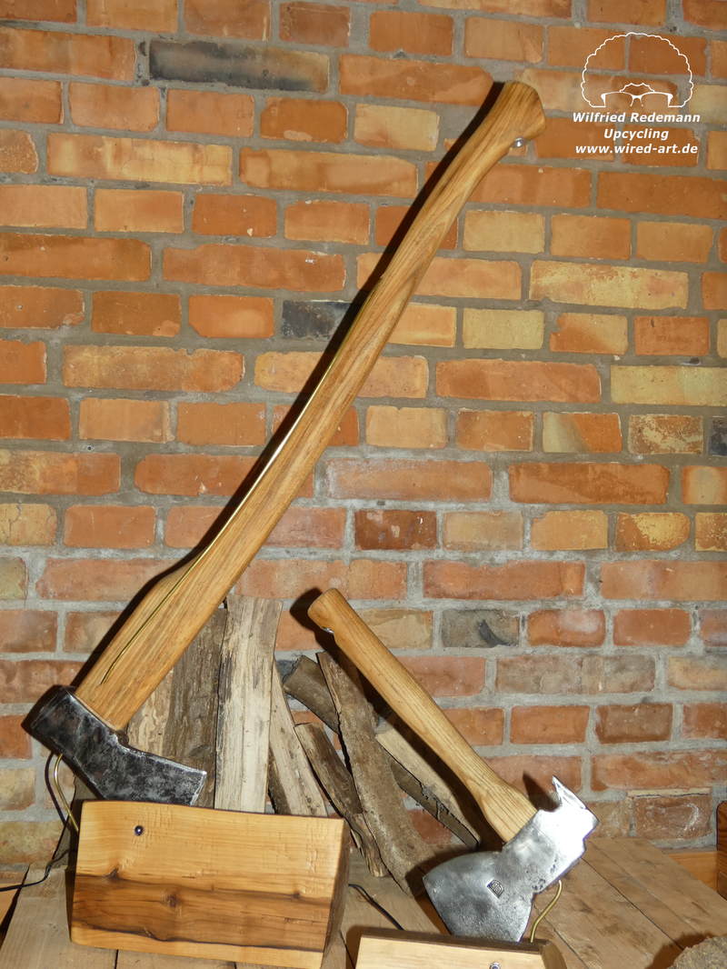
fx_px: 1148
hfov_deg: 35.1
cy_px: 484
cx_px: 364
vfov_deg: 45.8
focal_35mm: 41
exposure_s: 1/60
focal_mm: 7.3
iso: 80
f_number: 3.6
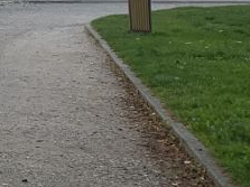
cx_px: -351
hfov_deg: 11.6
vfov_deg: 9.7
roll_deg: -0.8
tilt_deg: +8.6
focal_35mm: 140
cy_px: -216
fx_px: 1011
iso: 32
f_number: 1.8
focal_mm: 4.25
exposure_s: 1/122
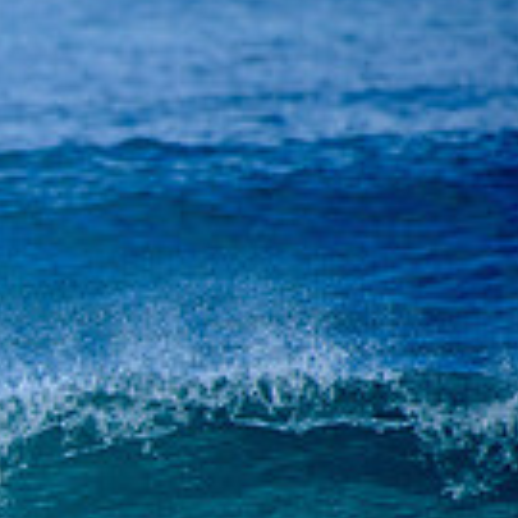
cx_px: -579
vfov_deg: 1.0
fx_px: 30897
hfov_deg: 1.0
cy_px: 593
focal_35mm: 1825
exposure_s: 1/2000
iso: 280
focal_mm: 500
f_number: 5.6
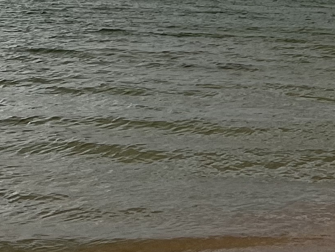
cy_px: -330
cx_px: 645
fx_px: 1229
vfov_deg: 10.3
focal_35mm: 127
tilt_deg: +14.7
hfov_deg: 13.5
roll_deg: -2.9
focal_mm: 5.7
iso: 50
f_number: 1.5
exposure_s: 1/377
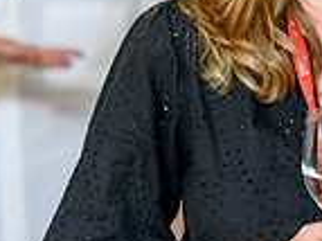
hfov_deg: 5.8
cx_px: 444
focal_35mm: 337
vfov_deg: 4.4
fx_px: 3132
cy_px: -30
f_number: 1.8
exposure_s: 1/200
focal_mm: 85
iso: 320
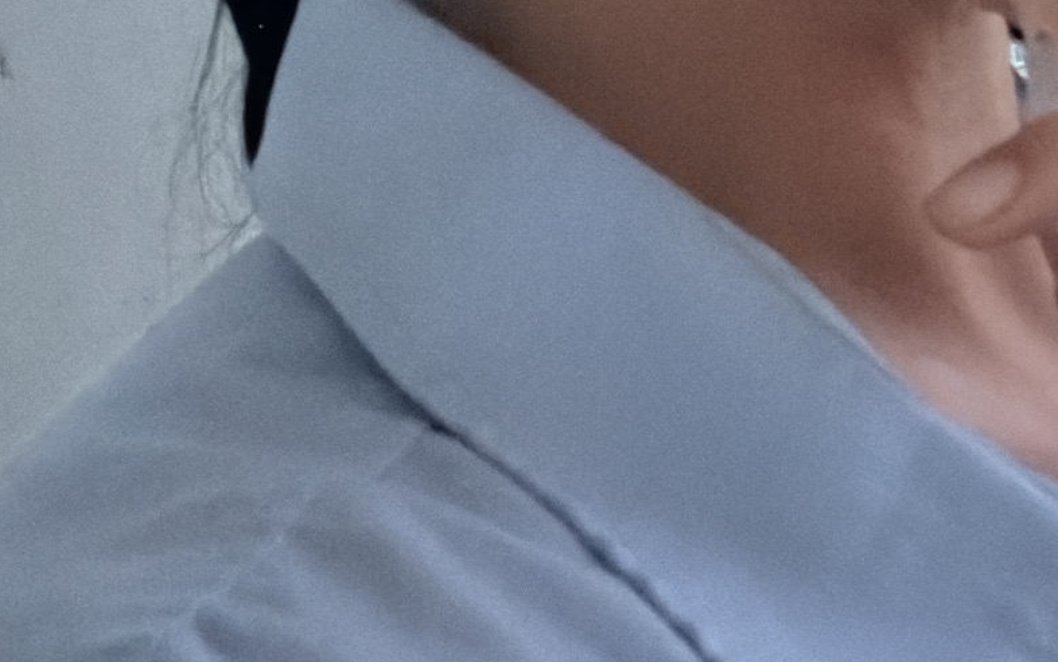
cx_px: 1080
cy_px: -140
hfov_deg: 30.4
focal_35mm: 62
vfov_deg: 19.7
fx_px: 1788
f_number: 1.9
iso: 320
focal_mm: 2.71
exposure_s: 1/49
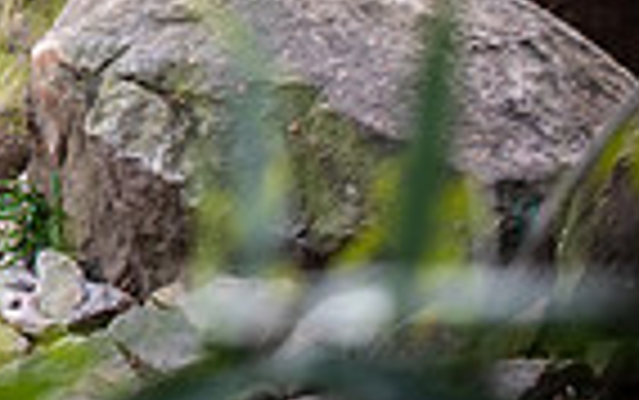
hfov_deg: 4.3
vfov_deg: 2.7
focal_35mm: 483
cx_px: -634
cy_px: -461
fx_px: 8418
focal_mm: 116
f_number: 2.8
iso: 100
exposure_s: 1/250
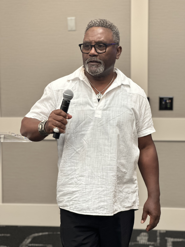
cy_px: 124
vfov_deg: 25.3
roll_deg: -0.7
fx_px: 549
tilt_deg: -4.1
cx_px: 92
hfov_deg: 19.1
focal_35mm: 77
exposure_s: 1/60
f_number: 2.8
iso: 160
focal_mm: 9
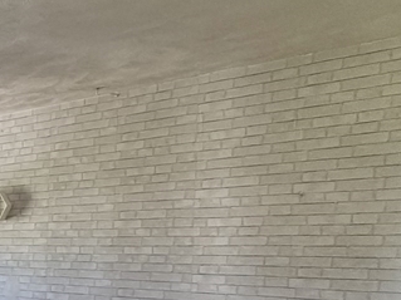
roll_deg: +0.2
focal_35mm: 45
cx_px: -214
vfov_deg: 30.8
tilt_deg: -3.4
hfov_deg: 27.4
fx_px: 521
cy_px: 269
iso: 160
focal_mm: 2.22
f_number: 2.2
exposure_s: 1/121
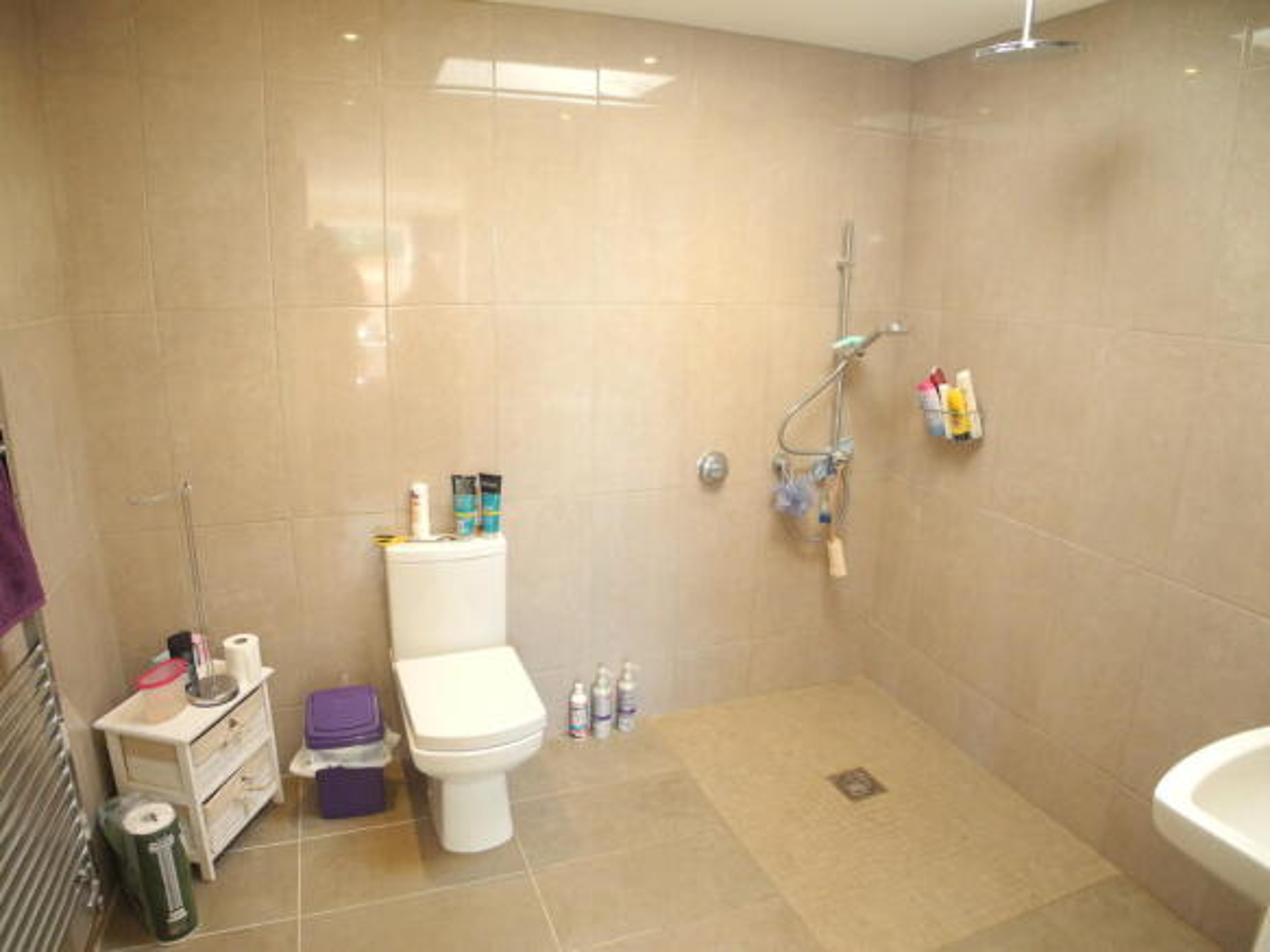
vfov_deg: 49.7
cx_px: 635
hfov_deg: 63.5
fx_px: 1027
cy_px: 476
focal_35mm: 28
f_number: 2.8
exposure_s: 1/30
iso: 285
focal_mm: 6
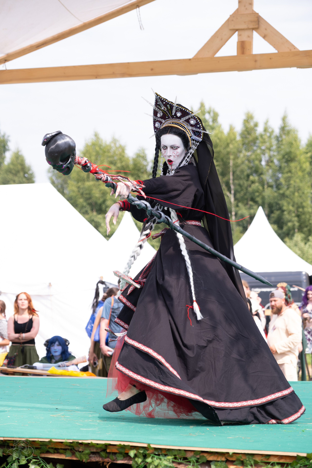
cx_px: 156
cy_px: 234
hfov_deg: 16.5
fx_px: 1079
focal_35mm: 83
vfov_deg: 24.5
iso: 320
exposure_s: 1/1600
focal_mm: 55
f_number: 3.2
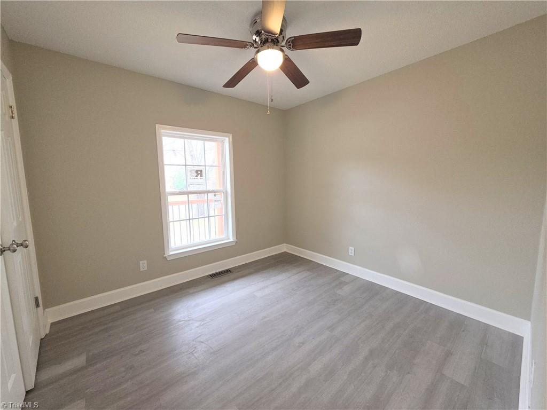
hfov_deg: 106.2
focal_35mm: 13
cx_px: 274
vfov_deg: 89.9
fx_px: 205
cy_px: 205
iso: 80
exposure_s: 1/60
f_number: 1.9
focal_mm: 2.2
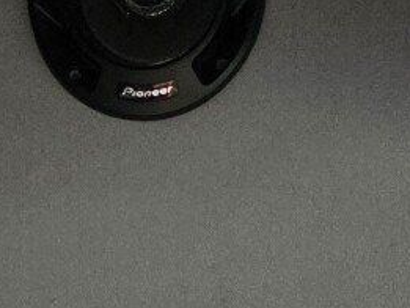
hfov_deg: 11.5
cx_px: 176
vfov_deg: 7.1
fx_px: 2038
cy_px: 1094
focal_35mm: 172
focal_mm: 6.3
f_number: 1.7
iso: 200
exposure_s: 1/100
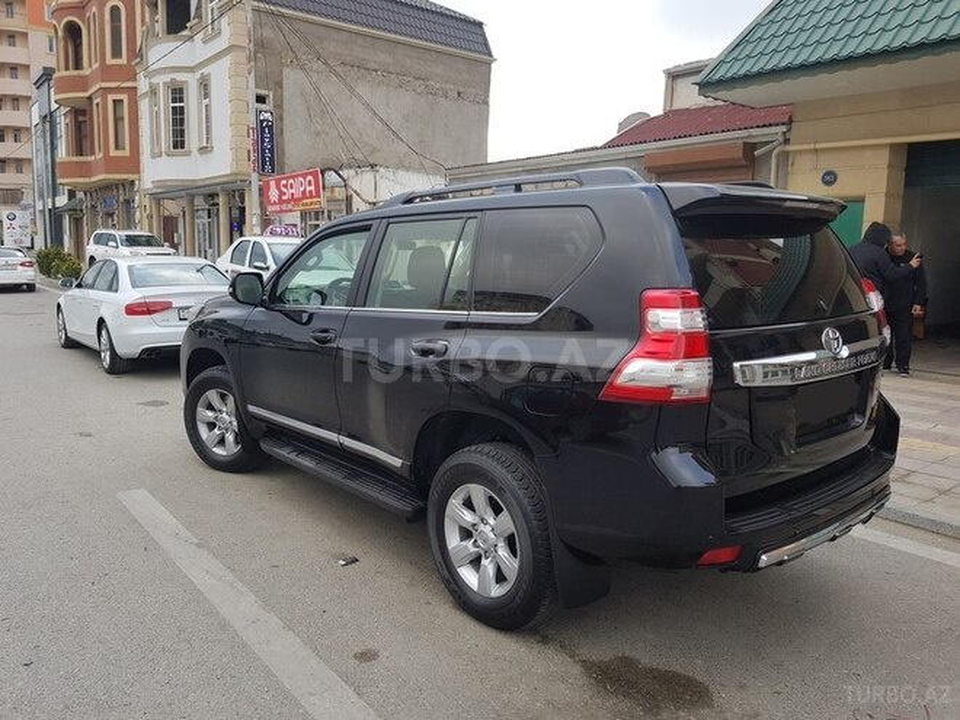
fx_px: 721
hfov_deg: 67.3
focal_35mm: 26
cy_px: 360
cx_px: 480
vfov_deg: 53.1
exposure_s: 1/430
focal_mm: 4.2
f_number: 1.7
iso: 40
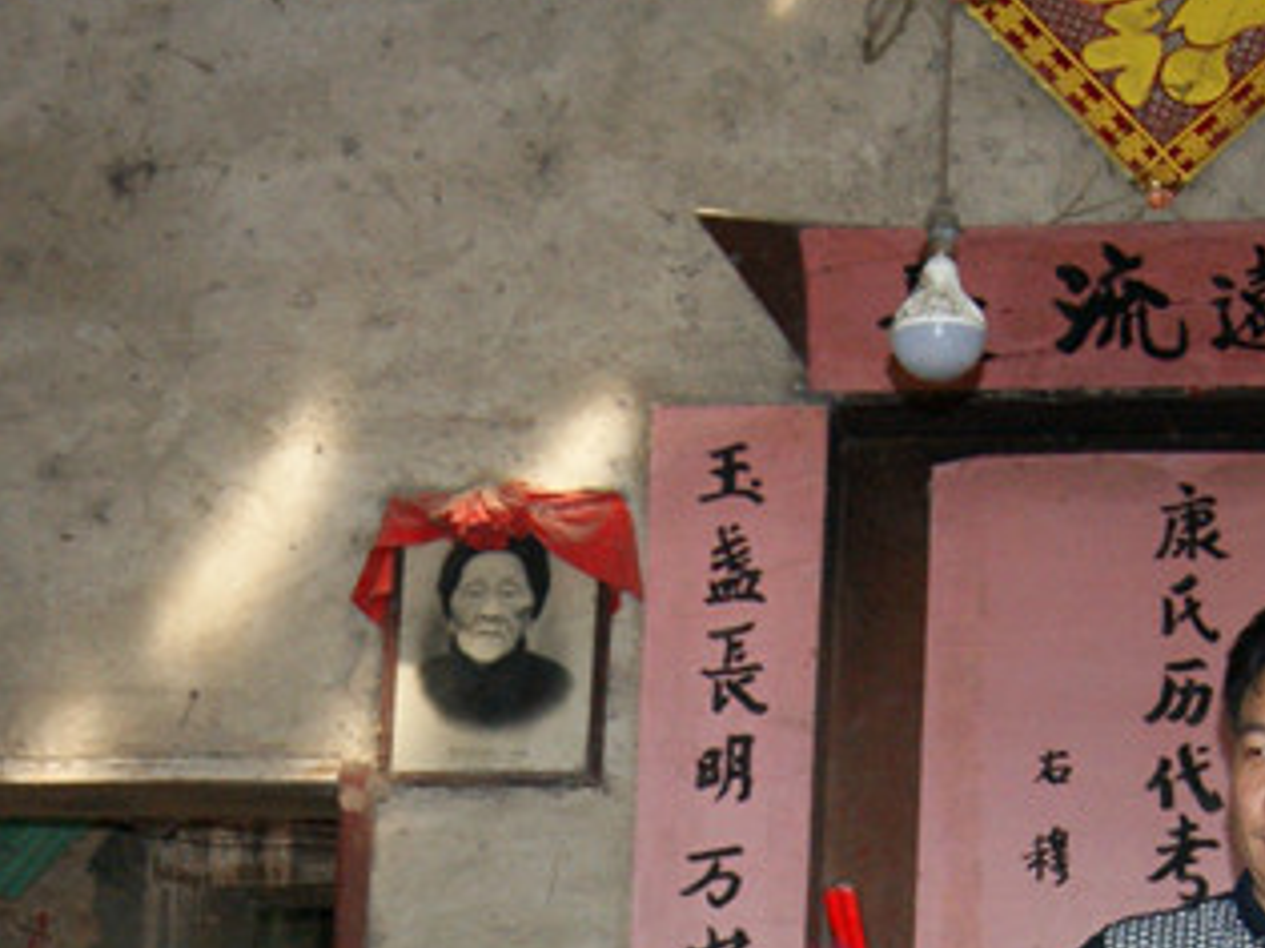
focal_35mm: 99
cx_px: 446
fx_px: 3616
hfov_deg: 19.8
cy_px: 1320
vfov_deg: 14.2
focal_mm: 18
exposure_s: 1/60
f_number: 5.6
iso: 400
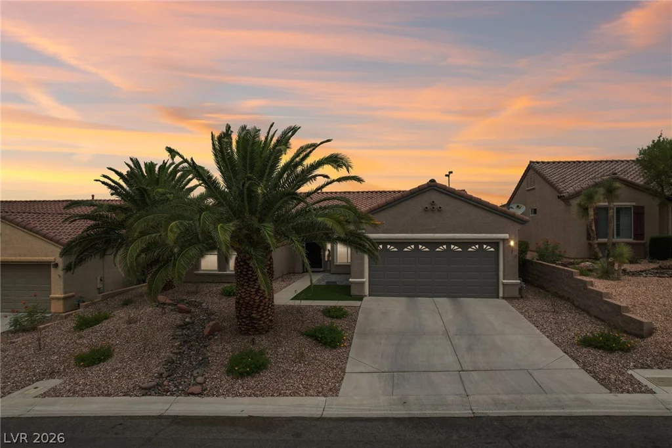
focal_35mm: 22
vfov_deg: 57.2
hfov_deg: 78.6
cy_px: 224
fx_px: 411
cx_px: 336
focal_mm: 8.38
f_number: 2.8
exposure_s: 1/2500
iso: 110
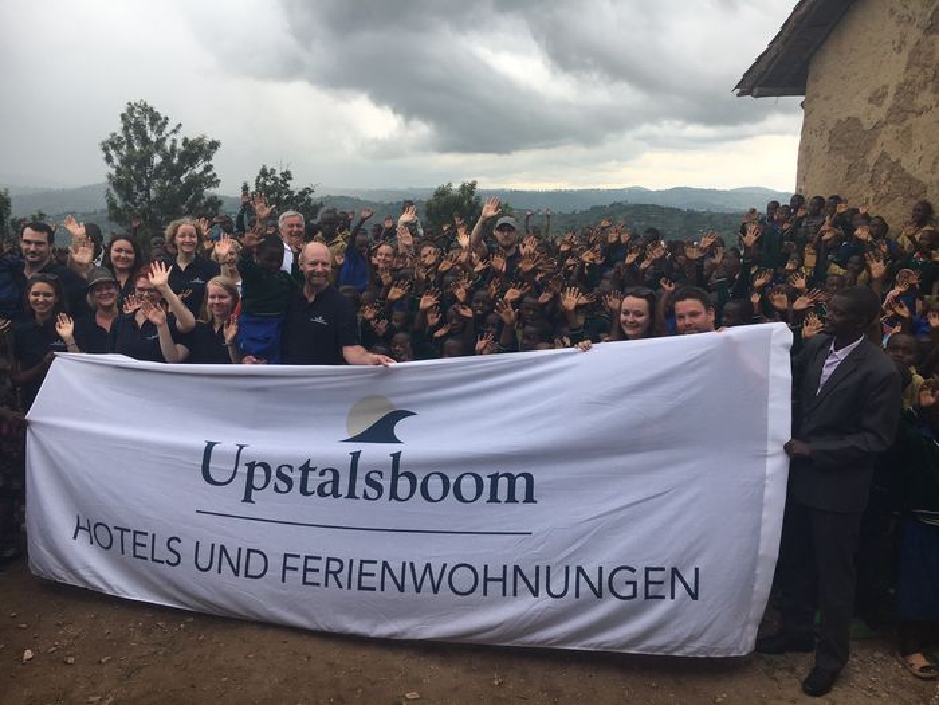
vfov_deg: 48.2
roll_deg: -1.6
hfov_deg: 61.7
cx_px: 470
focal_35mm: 29
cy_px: 352
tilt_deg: -9.9
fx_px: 787
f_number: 2.2
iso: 25
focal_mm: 4.15
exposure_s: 1/481
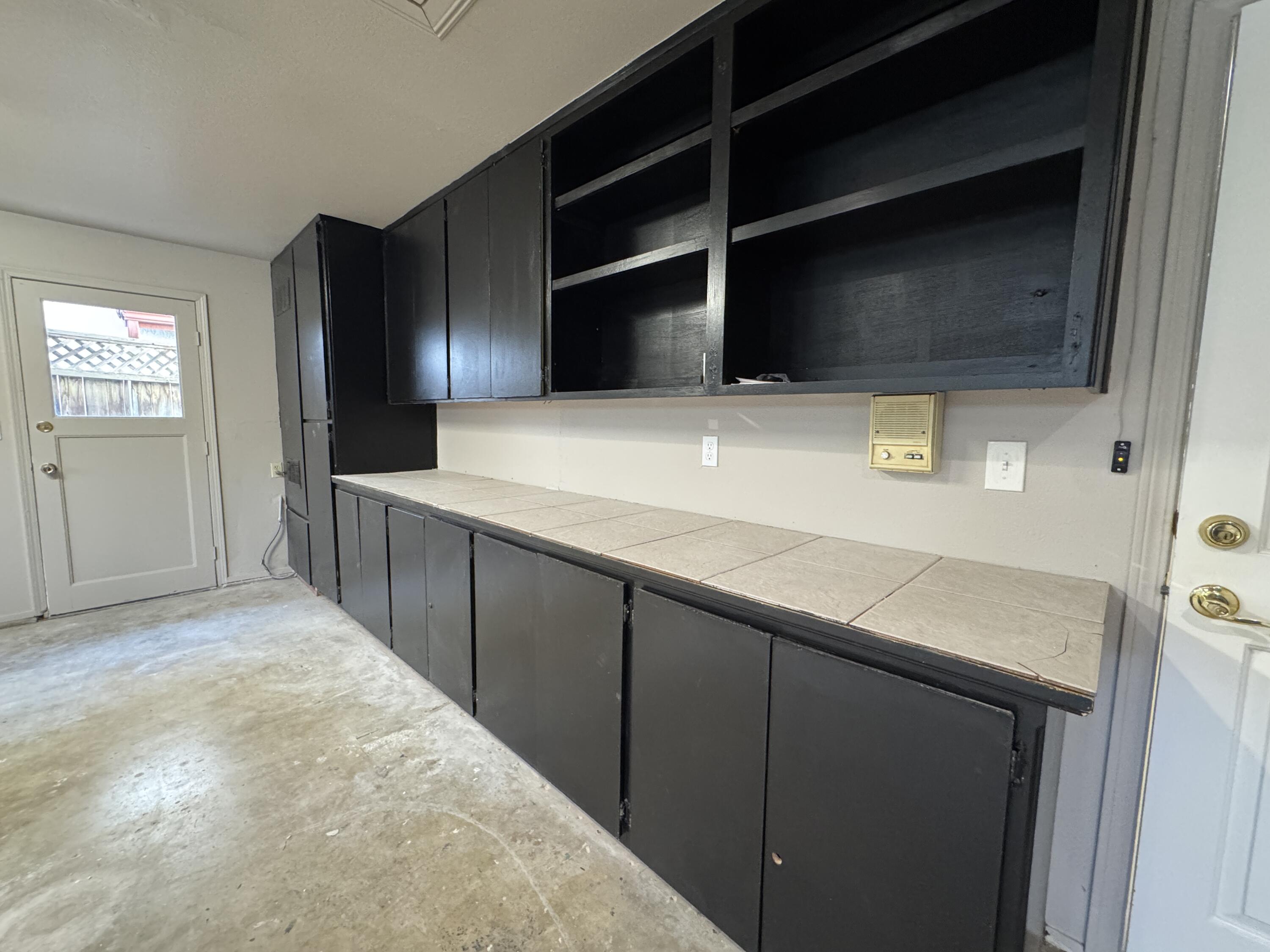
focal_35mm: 14
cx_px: 635
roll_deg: -1.1
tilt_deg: -7.0
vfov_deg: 85.7
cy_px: 476
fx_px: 514
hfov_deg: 102.1
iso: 640
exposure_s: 1/60
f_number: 2.2
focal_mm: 2.22
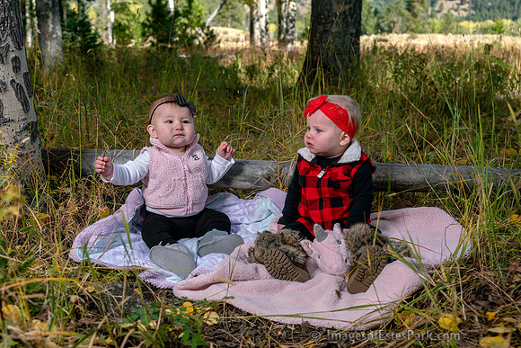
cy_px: 174
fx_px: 507
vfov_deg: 37.9
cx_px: 260
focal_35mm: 35
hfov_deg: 54.4
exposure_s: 1/800
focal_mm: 35
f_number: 4.5
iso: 160
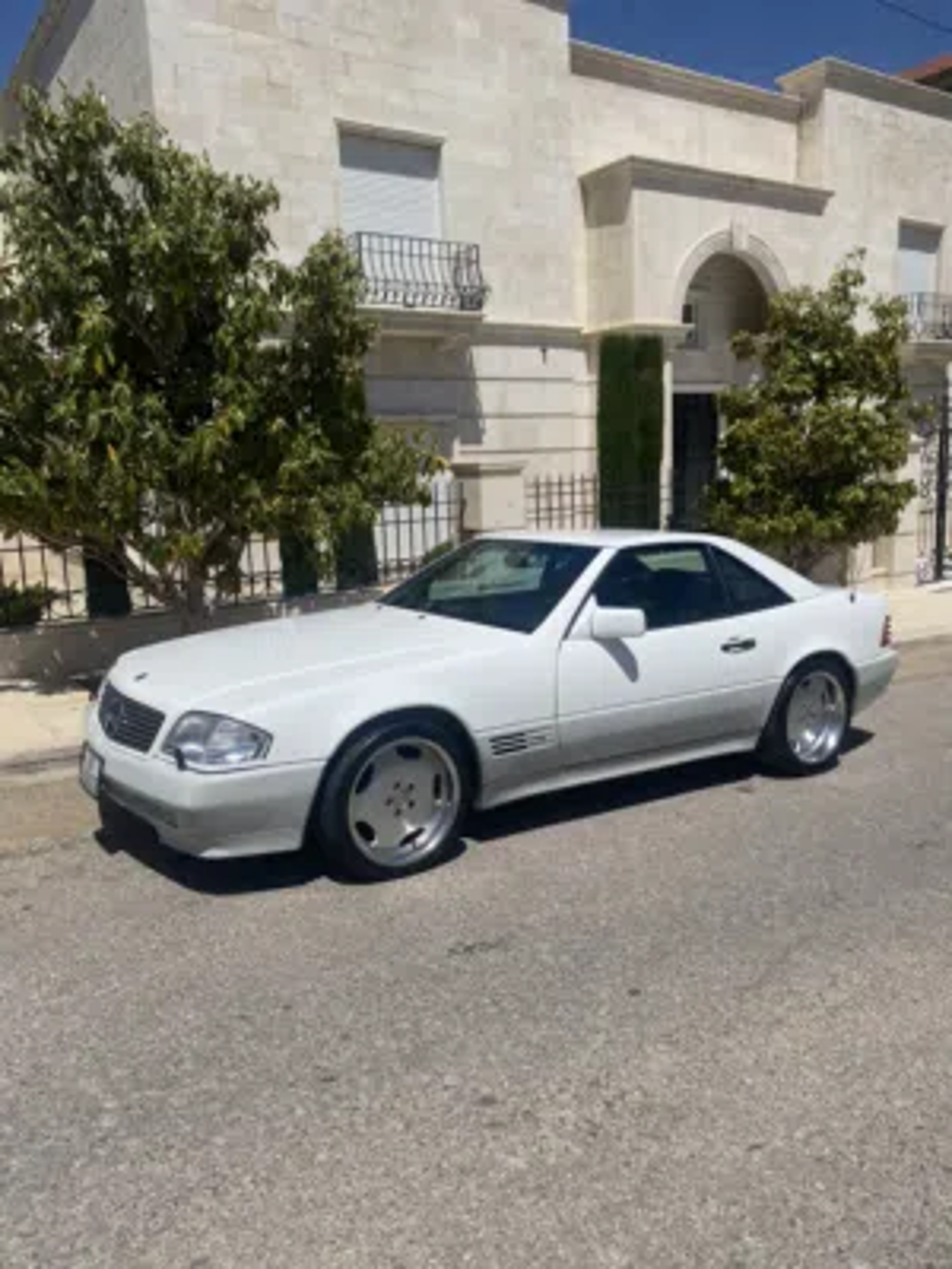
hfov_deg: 53.1
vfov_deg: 67.3
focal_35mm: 26
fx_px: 953
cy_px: 634
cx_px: 476
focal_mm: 4.25
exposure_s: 1/8197
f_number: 1.8
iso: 32
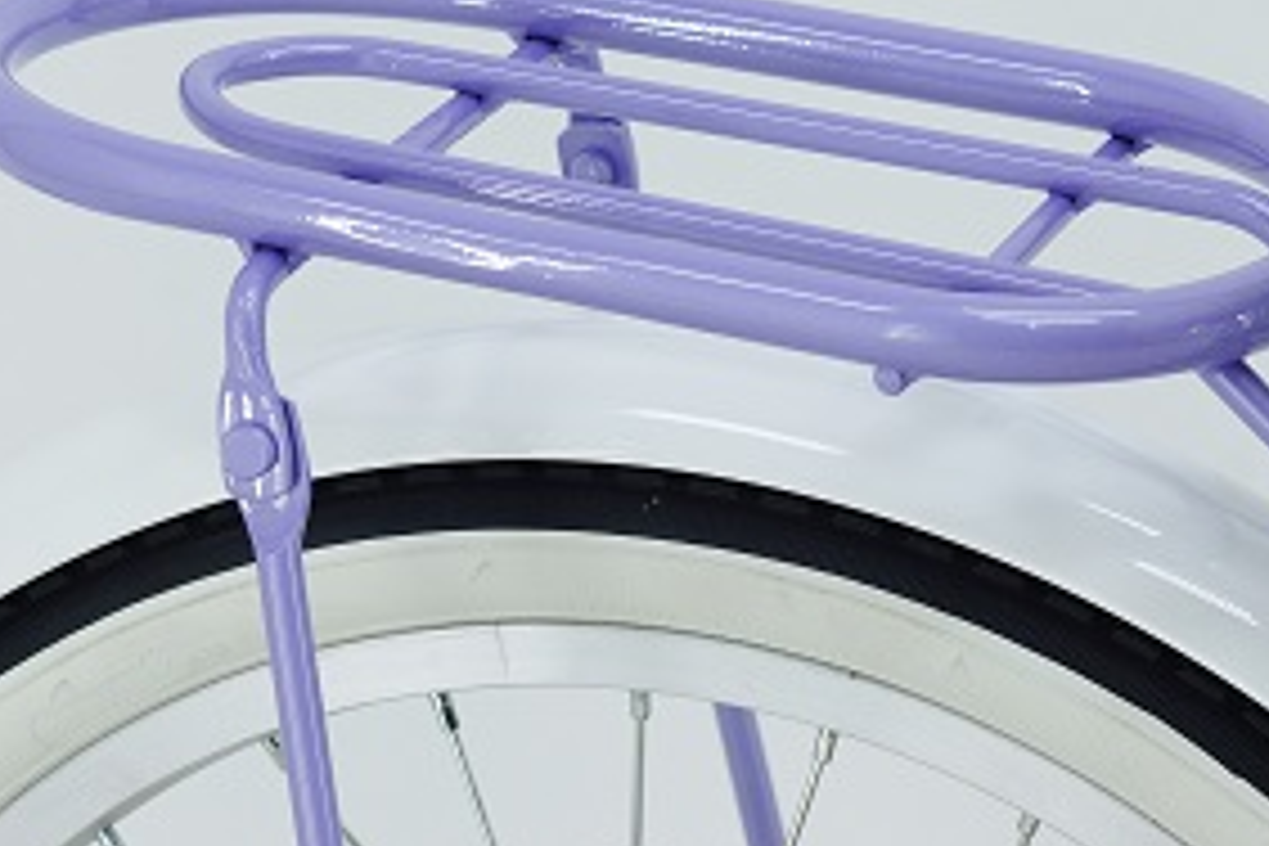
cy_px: 137
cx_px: 648
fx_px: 7962
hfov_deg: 9.1
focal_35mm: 226
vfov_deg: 6.1
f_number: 8
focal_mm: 85
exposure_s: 1/60
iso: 400
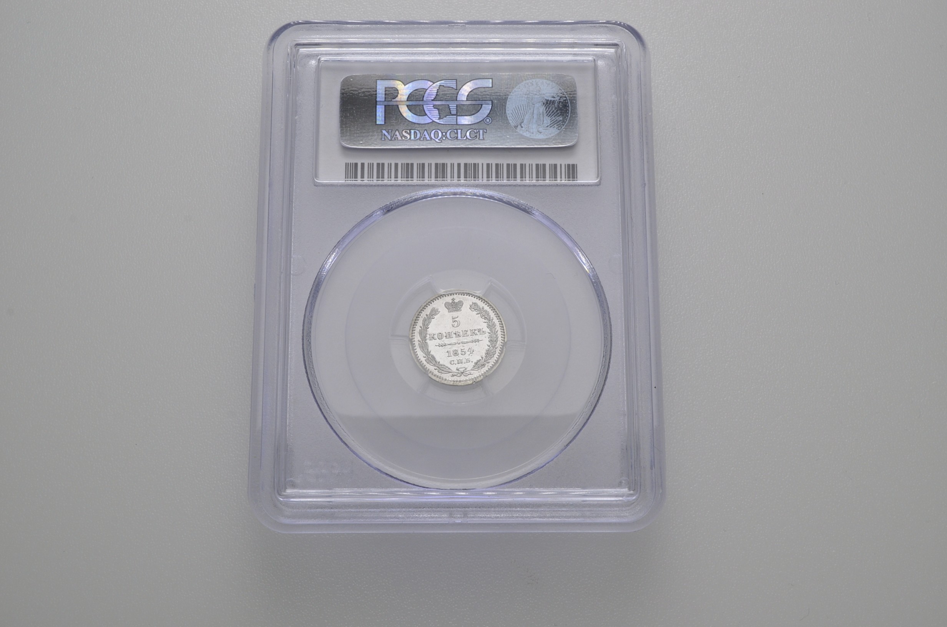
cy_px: 314
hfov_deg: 41.2
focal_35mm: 48
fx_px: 1260
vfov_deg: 28.0
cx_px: 474
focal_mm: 32
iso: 400
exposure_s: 1/200
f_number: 14
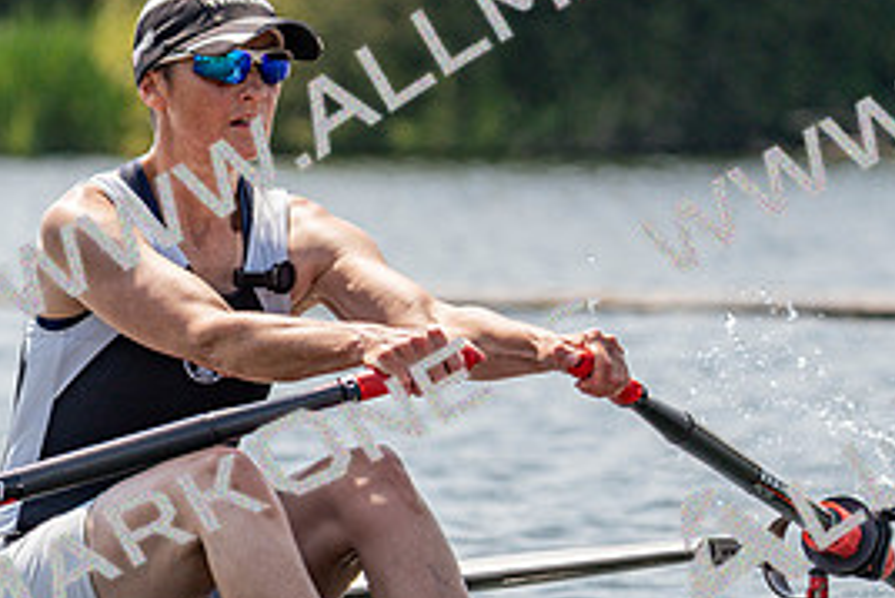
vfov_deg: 3.2
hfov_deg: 4.8
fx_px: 10770
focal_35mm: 433
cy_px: 329
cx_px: 394
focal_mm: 200
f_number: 5.6
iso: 200
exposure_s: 1/1600
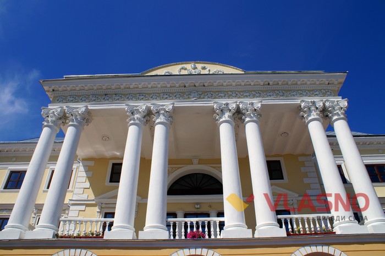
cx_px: 192
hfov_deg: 62.0
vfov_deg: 43.5
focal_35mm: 30
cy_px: 128
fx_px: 320
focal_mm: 20
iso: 100
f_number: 10
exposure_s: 1/250
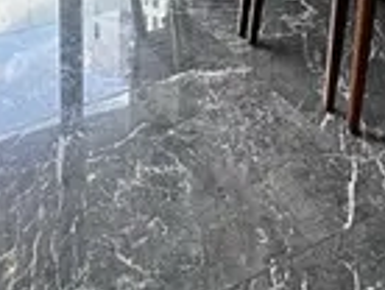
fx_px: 902
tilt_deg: -0.2
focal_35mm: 81
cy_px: -402
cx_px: 371
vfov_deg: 13.5
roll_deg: +0.8
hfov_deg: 23.2
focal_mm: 2.22
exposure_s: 1/99
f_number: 2.2
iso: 125
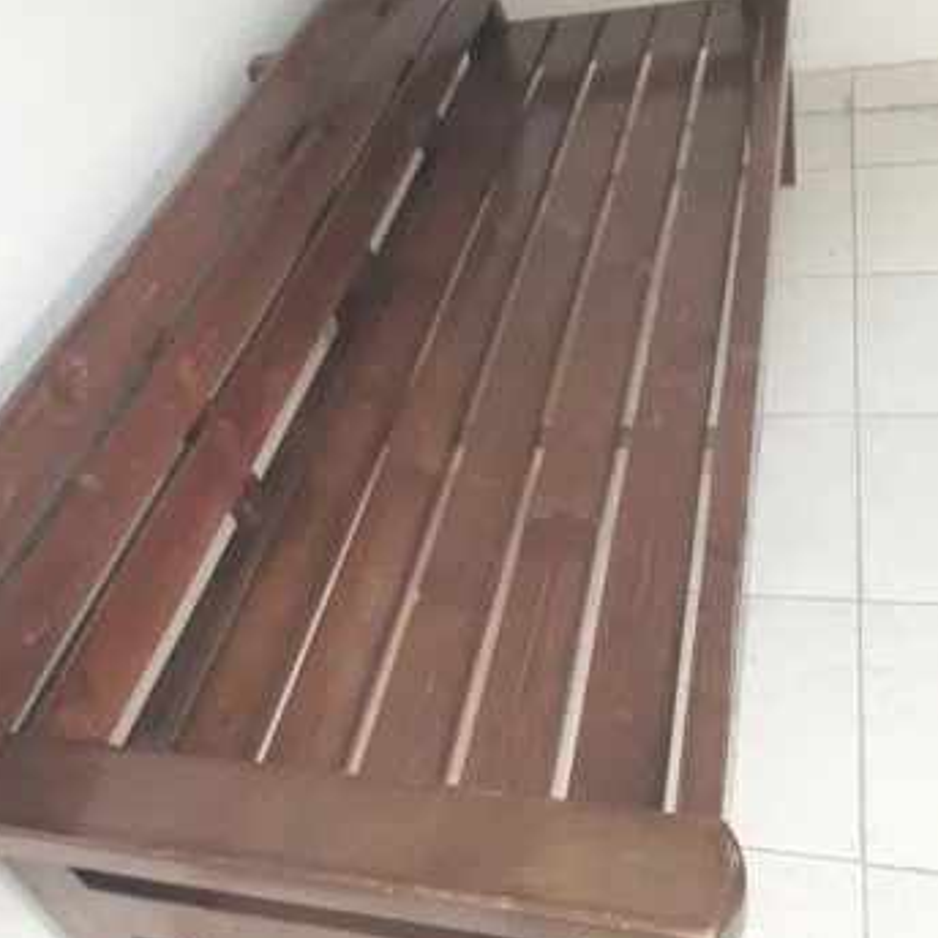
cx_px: 436
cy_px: 438
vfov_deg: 44.9
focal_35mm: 37
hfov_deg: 44.9
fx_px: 1134
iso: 500
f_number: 1.9
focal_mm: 3.6
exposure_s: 1/17
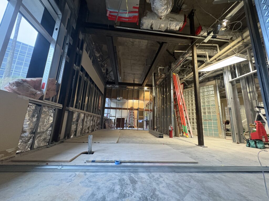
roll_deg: -2.1
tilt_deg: +12.7
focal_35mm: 14
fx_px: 109
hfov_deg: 102.1
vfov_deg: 85.7
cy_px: 100
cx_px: 134
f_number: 2.2
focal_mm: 2.22
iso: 640
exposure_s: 1/40
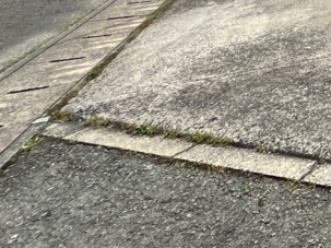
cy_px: -172
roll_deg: -1.1
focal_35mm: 55
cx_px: 660
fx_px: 526
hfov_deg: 19.4
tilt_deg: +3.9
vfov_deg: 20.5
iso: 32
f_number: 1.8
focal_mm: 1.57
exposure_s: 1/369
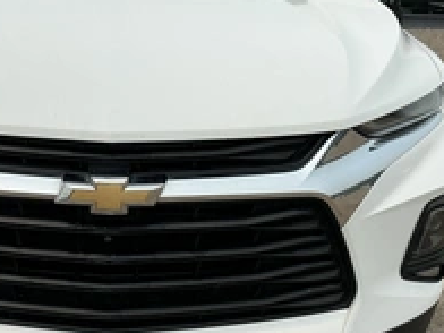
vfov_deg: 25.4
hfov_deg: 33.1
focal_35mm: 57
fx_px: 731
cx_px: 111
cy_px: 245
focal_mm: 3
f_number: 1.8
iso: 25
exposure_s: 1/2227
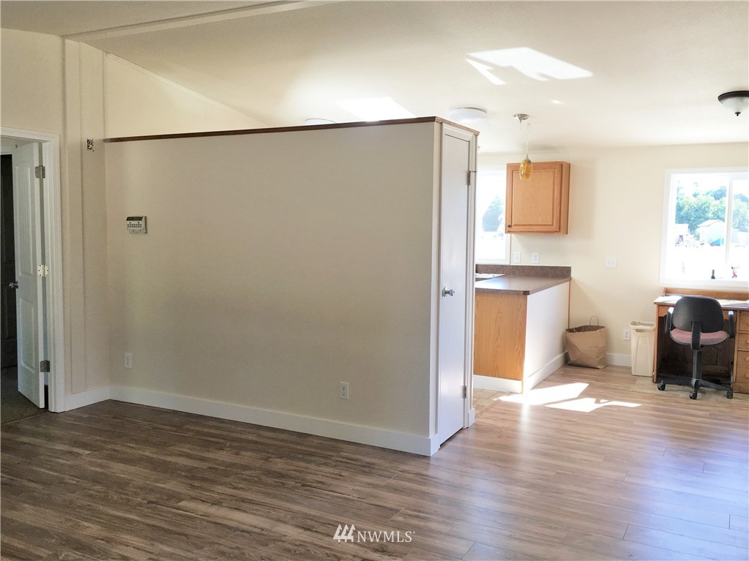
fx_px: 627
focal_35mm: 29
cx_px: 374
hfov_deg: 61.7
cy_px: 280
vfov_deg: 48.2
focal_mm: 4.15
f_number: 2.2
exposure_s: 1/60
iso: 25
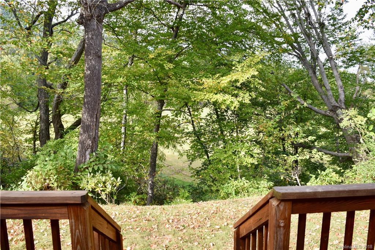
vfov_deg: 47.9
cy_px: 125
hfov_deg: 67.4
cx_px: 188
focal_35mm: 27
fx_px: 281
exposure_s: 1/200
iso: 400
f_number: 7.1
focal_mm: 18
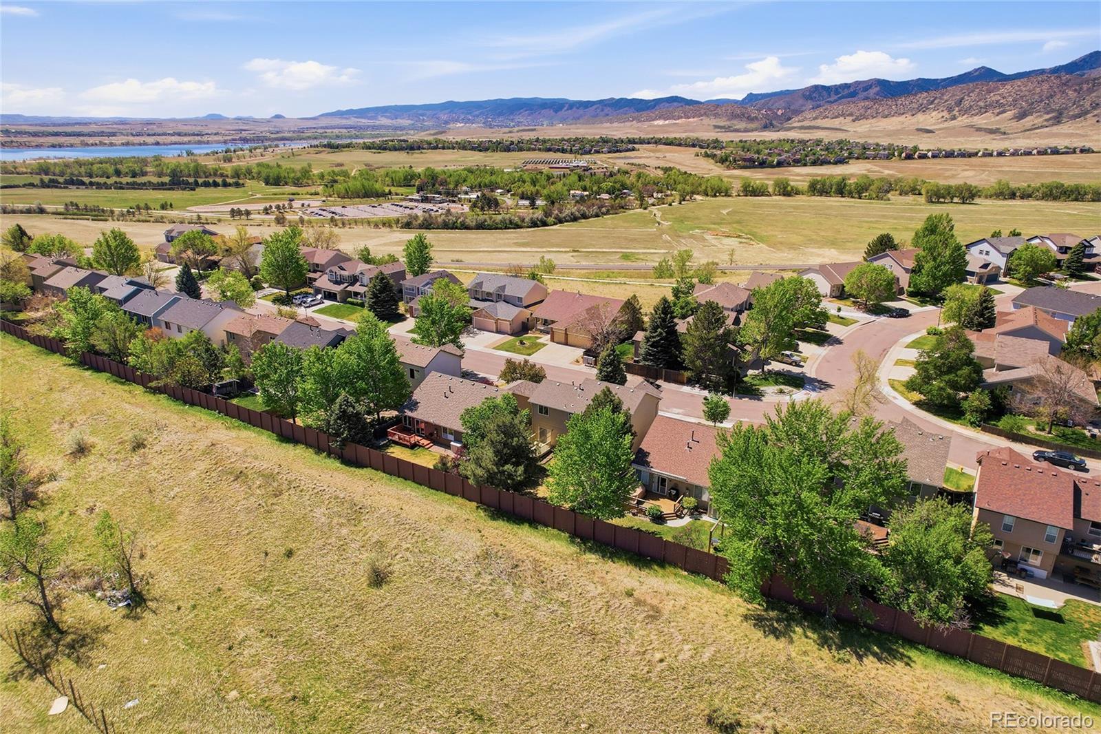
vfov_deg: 57.2
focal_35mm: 22
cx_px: 550
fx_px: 673
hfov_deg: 78.6
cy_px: 367
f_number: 2.8
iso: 100
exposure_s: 1/120
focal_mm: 8.4
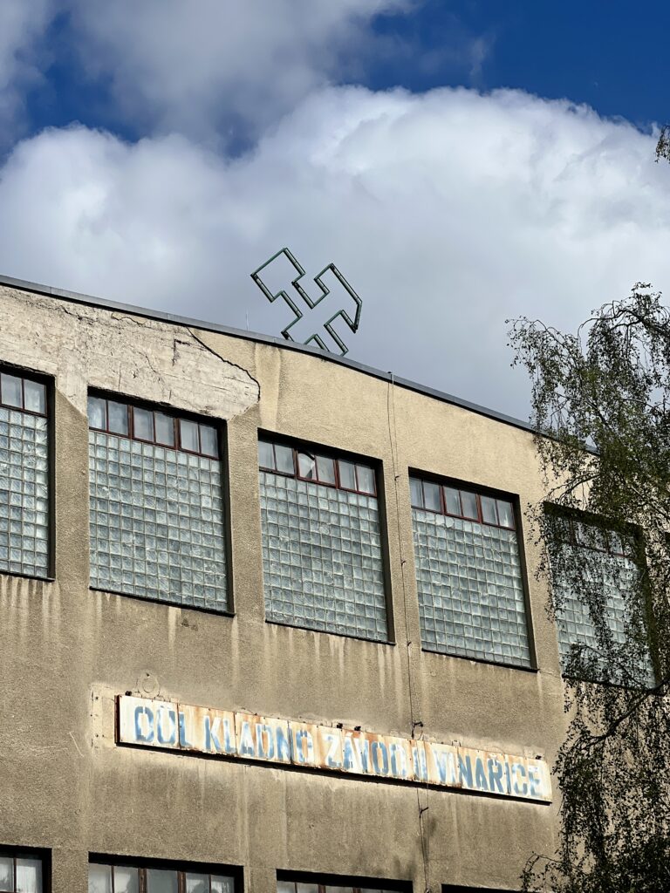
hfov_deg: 19.1
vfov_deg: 25.3
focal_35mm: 77
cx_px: 335
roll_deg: +3.7
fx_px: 1987
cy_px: 446
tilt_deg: +23.9
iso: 32
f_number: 2.8
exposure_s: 1/1575
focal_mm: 9
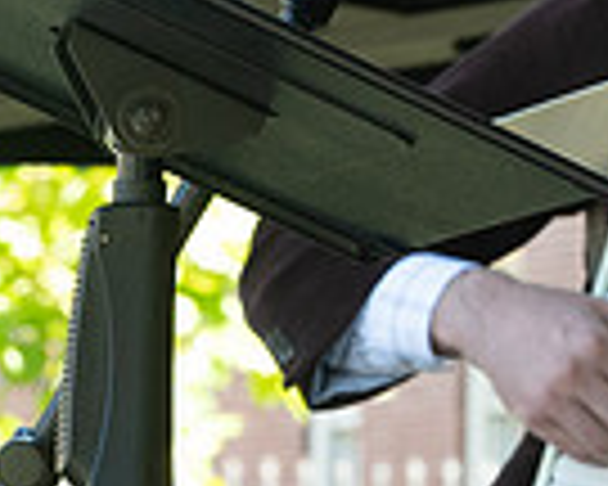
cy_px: -322
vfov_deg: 2.5
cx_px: 937
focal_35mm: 618
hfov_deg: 3.1
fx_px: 11121
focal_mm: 102
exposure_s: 1/80
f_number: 11
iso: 1250
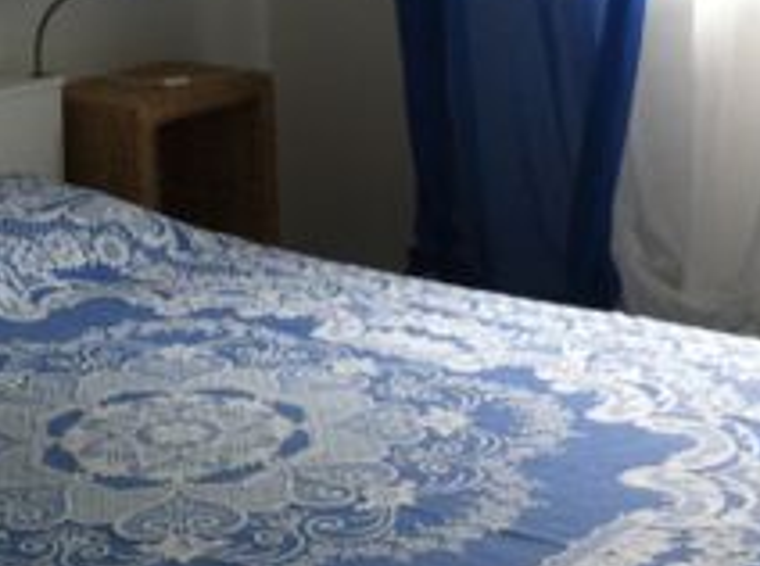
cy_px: 118
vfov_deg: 14.8
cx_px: 151
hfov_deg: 19.7
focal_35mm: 99
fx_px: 2169
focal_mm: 3.85
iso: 100
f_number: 2.8
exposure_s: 1/15
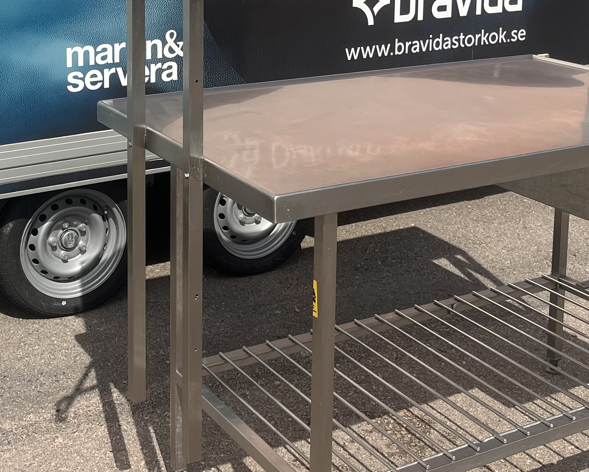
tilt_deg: -8.3
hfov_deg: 31.8
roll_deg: -0.1
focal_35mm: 59
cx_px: 206
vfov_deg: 24.8
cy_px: 17
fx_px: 1028
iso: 50
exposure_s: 1/6897
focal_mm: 5.1
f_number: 1.6
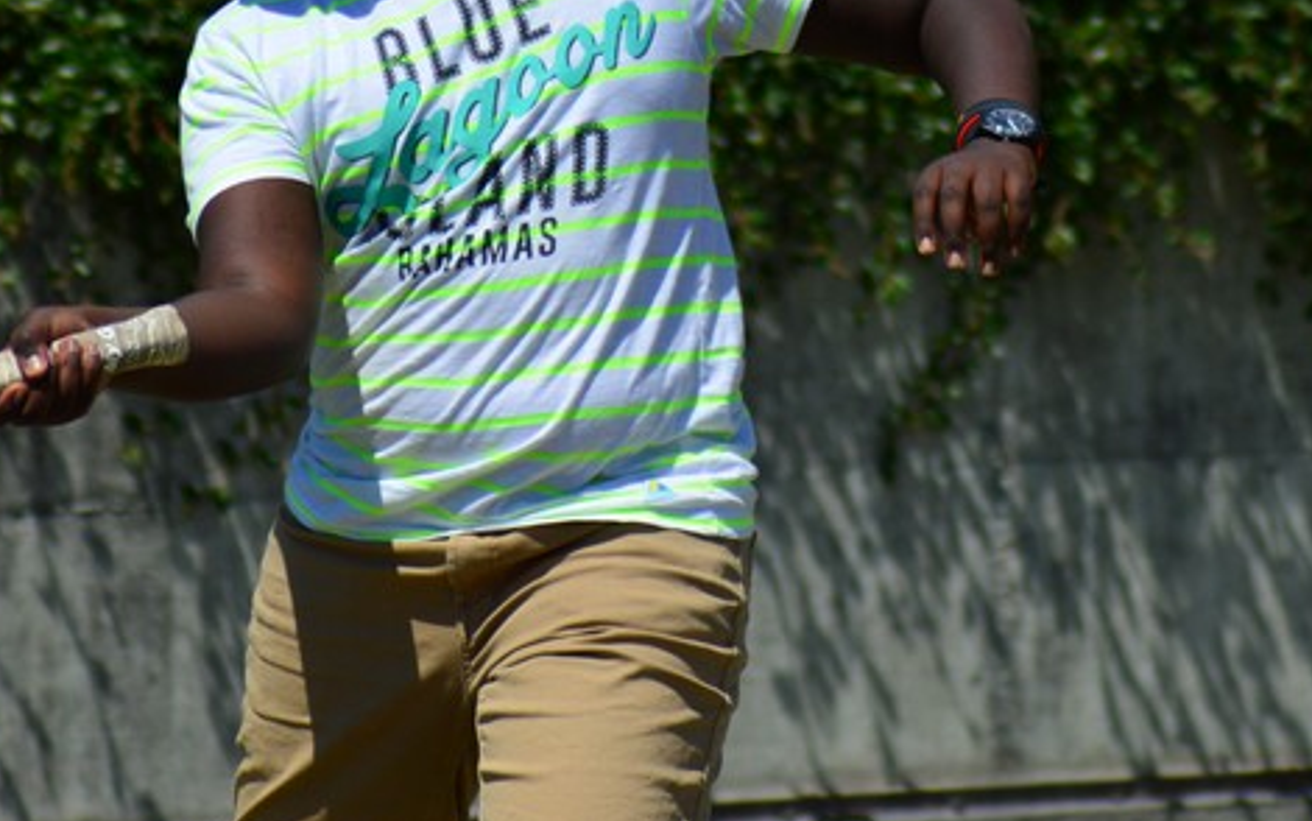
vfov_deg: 2.4
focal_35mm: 549
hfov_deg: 3.8
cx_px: 717
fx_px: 19639
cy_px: -110
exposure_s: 1/3200
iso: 200
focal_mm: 165
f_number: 4.5
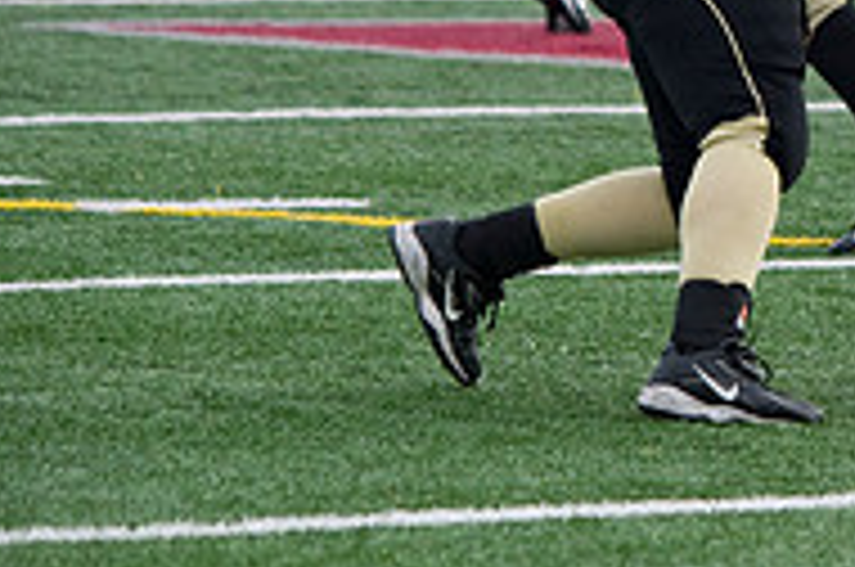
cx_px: 981
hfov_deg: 2.7
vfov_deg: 1.8
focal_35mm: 765
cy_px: -27
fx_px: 18138
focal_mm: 250
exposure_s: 1/1000
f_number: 5.6
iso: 1400
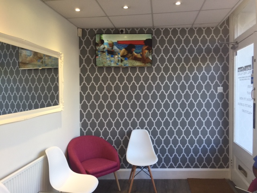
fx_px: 215
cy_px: 96
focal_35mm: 29
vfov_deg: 48.2
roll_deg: +1.0
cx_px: 128
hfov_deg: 61.7
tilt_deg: -2.6
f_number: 2.2
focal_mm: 4.15
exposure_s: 1/33
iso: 32
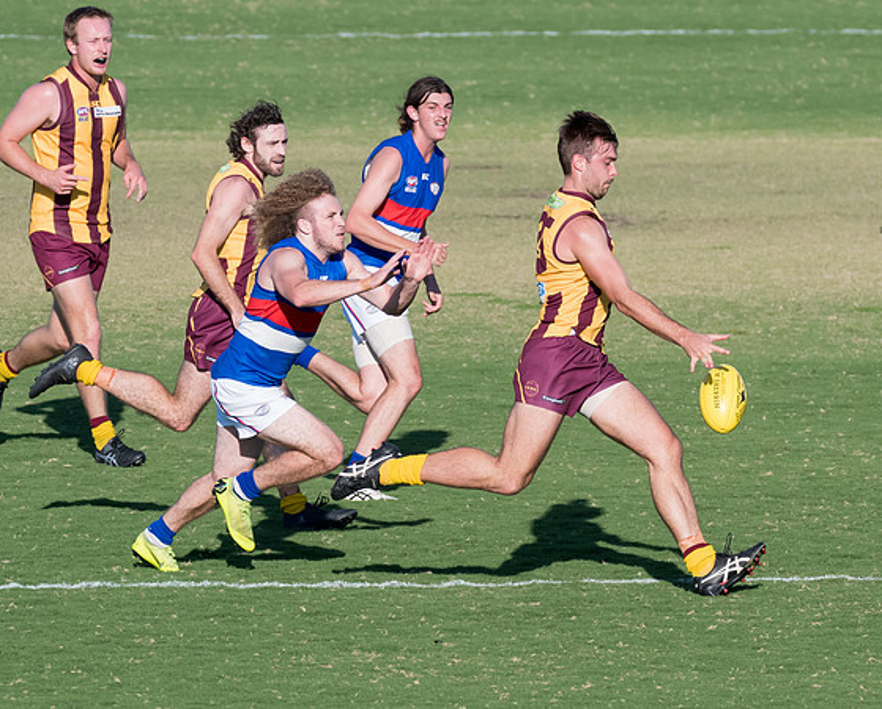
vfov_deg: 2.4
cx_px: 719
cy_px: 475
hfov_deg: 3.0
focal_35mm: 641
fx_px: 16767
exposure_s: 1/3200
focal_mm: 280
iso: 800
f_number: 7.1
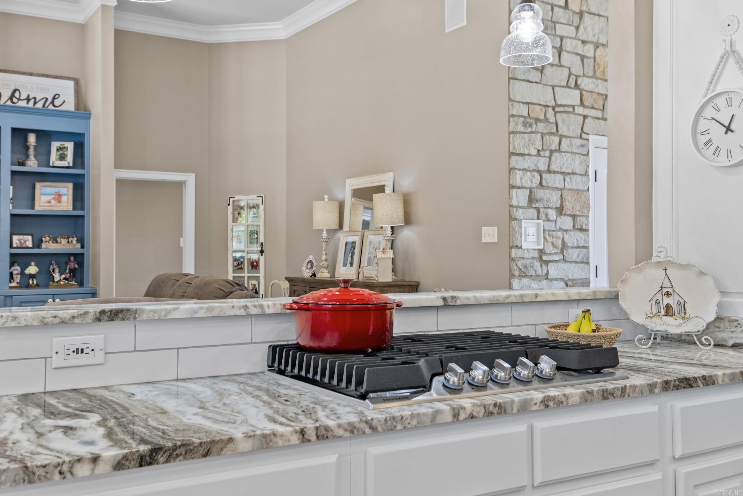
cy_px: 248
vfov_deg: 36.9
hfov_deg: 53.1
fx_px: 743
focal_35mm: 36
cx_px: 372
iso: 400
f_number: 7.1
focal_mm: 24
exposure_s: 1/4
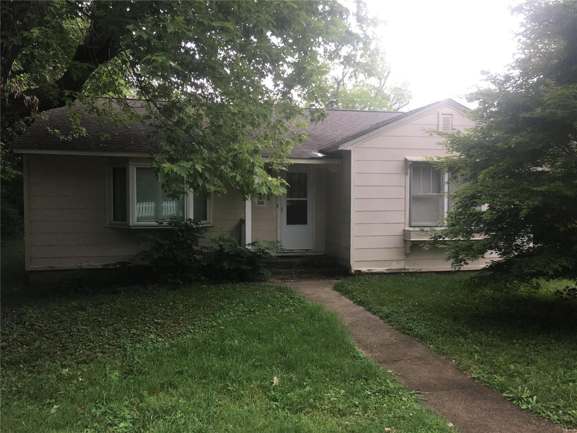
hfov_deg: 61.7
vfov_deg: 48.2
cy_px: 216
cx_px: 288
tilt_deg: -0.9
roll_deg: -1.6
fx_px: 483
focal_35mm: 29
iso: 40
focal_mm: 4.15
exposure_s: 1/120
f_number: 2.2
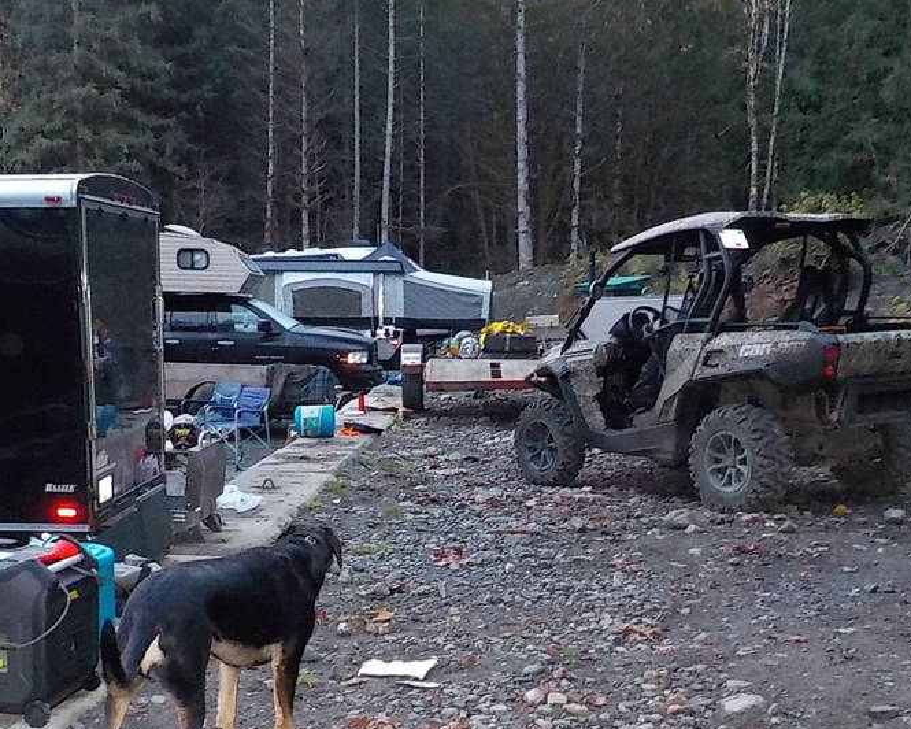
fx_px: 1267
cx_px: 423
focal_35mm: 47
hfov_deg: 39.5
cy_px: 515
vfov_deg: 31.7
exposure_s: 1/30
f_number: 3.3
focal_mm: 4.1
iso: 800
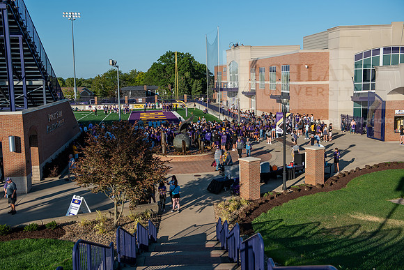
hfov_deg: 44.5
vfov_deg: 30.5
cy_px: 135
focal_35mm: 44
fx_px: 494
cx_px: 202
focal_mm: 44
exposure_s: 1/1000
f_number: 5
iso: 160
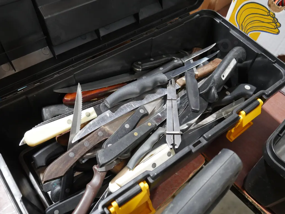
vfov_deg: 41.8
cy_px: 107
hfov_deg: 53.9
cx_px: 142
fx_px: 280
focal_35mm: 34
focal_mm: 17
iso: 1250
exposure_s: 1/60
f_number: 4
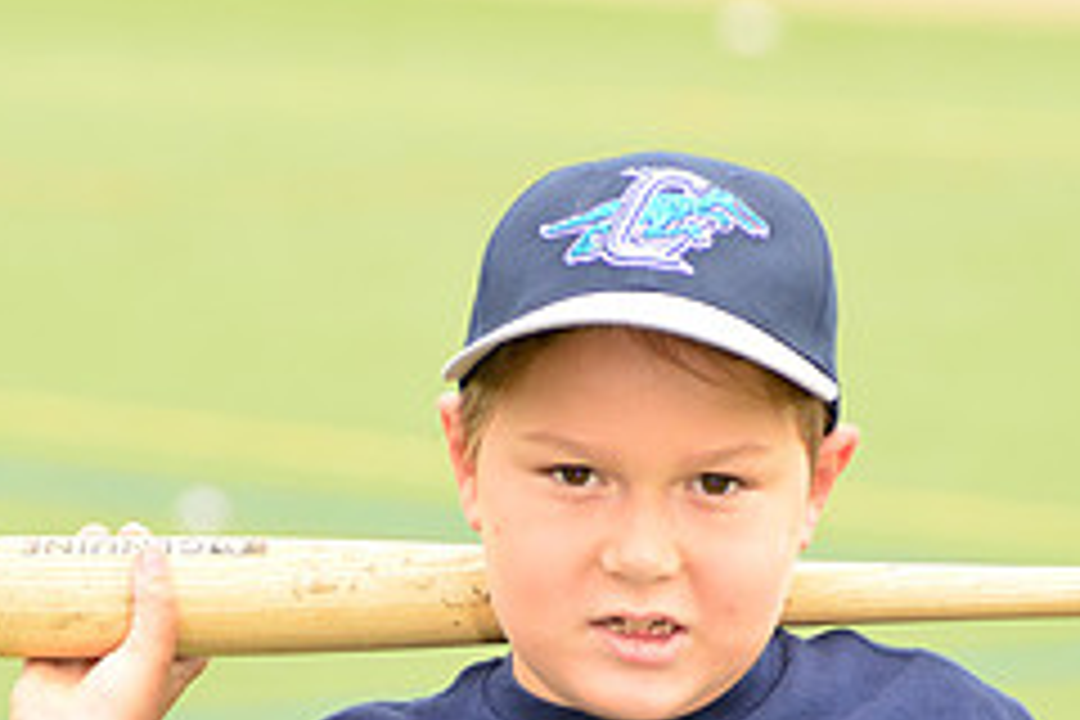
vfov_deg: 3.1
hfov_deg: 4.6
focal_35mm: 448
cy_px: 848
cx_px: 558
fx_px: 13439
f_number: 8
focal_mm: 185
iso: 250
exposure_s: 1/200
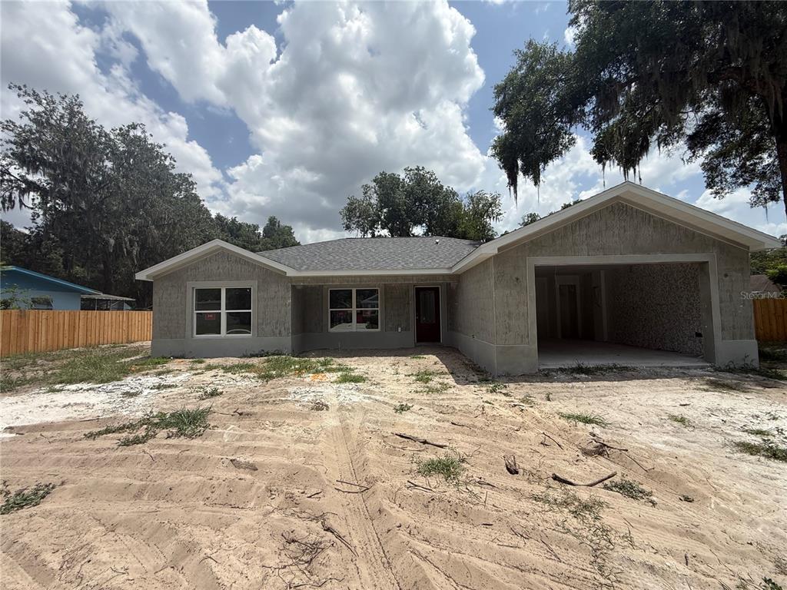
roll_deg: +0.9
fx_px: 318
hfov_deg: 102.1
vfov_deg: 85.7
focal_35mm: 14
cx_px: 394
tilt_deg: +4.0
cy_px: 295
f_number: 2.2
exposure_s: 1/2611
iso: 50
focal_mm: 2.22
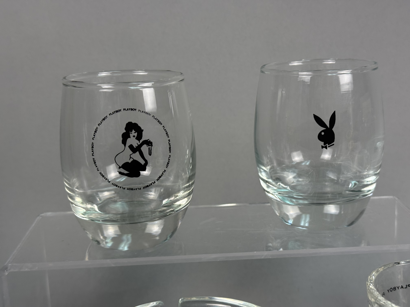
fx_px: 569
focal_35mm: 48
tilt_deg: -10.5
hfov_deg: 39.7
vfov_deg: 30.3
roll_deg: +1.4
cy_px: 154
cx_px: 205
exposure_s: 1/120
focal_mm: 6.76
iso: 80
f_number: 1.78
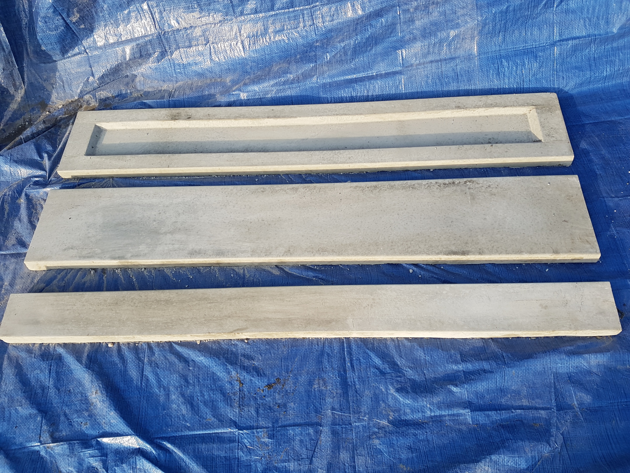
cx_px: 315
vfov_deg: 53.1
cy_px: 236
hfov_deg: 67.3
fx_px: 473
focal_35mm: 26
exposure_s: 1/516
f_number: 1.7
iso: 40
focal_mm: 4.2
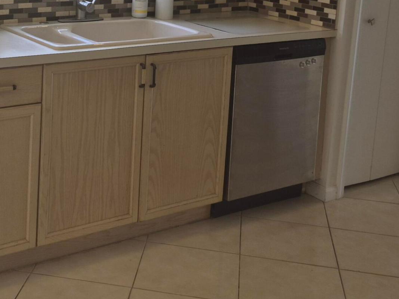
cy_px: 11
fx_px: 715
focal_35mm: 62
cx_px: 108
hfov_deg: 30.7
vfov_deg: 22.9
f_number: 1.8
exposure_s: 1/135
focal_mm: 5.4
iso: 25
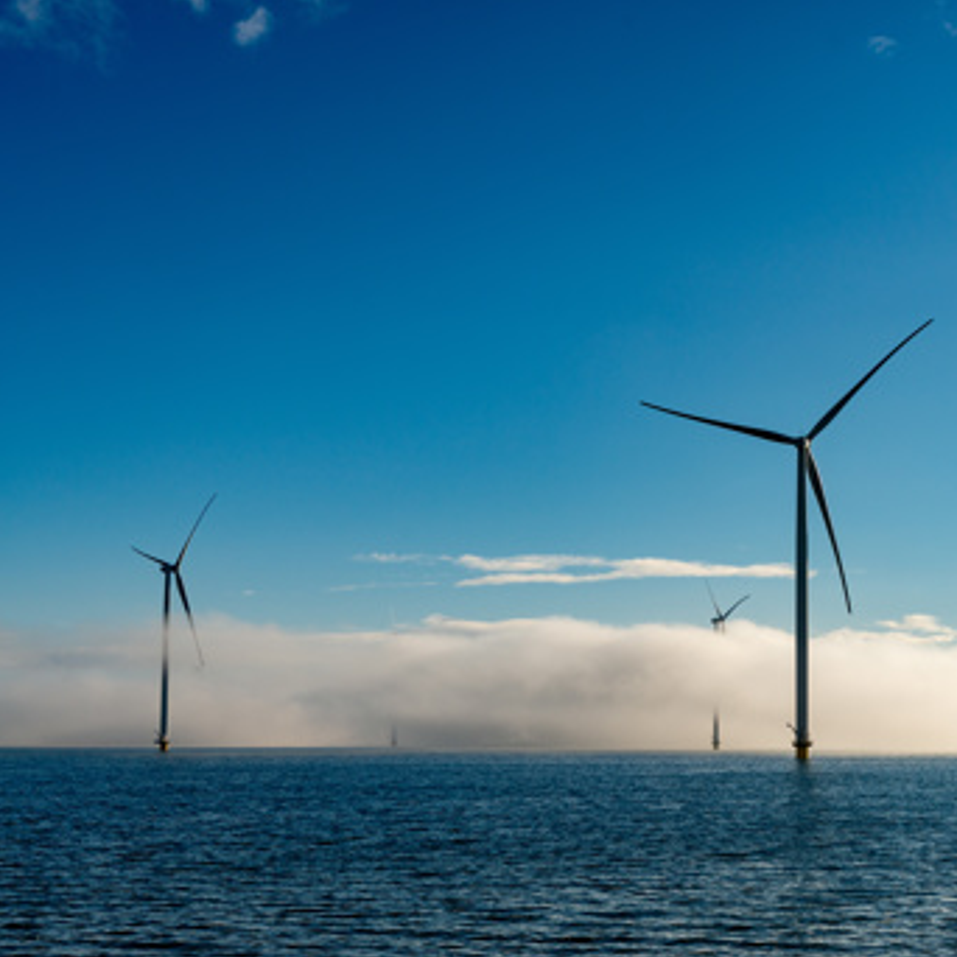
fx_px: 2096
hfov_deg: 25.5
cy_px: 480
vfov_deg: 25.7
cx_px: 697
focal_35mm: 67
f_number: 7.1
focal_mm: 52
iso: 250
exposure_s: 1/2500
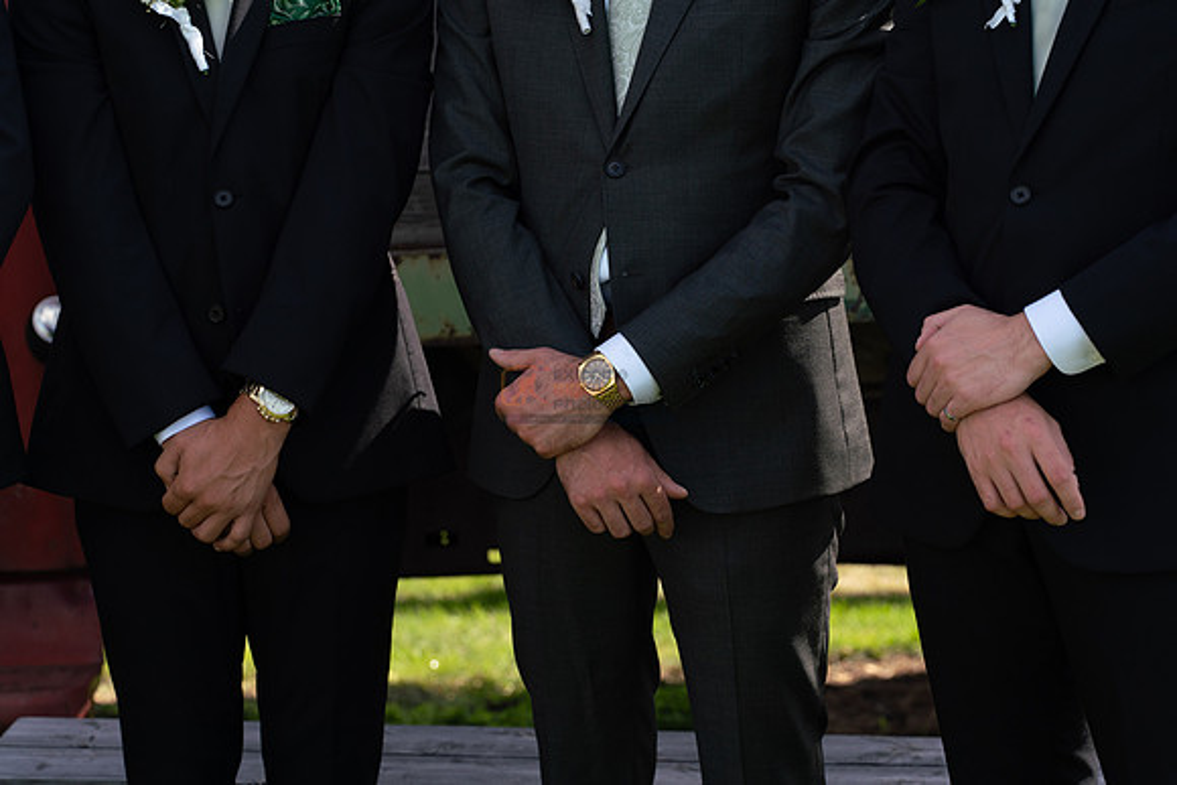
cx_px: 588
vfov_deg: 15.4
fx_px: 2910
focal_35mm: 89
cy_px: 392
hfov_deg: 22.9
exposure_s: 1/1000
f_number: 4.5
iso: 400
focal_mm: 89
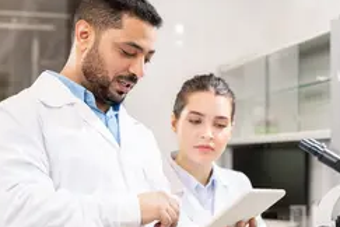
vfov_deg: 17.2
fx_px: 746
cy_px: 154
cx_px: 176
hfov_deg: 25.7
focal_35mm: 79
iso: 400
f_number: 2.8
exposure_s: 1/200
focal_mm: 50
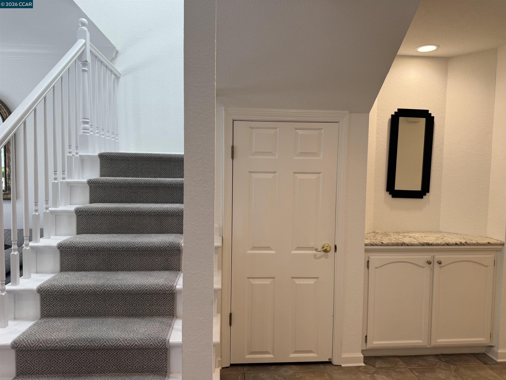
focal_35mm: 24
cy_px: 190
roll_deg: -0.8
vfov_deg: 56.8
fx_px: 351
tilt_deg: -2.9
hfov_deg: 71.6
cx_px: 253
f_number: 1.78
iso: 80
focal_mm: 6.76
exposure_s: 1/181
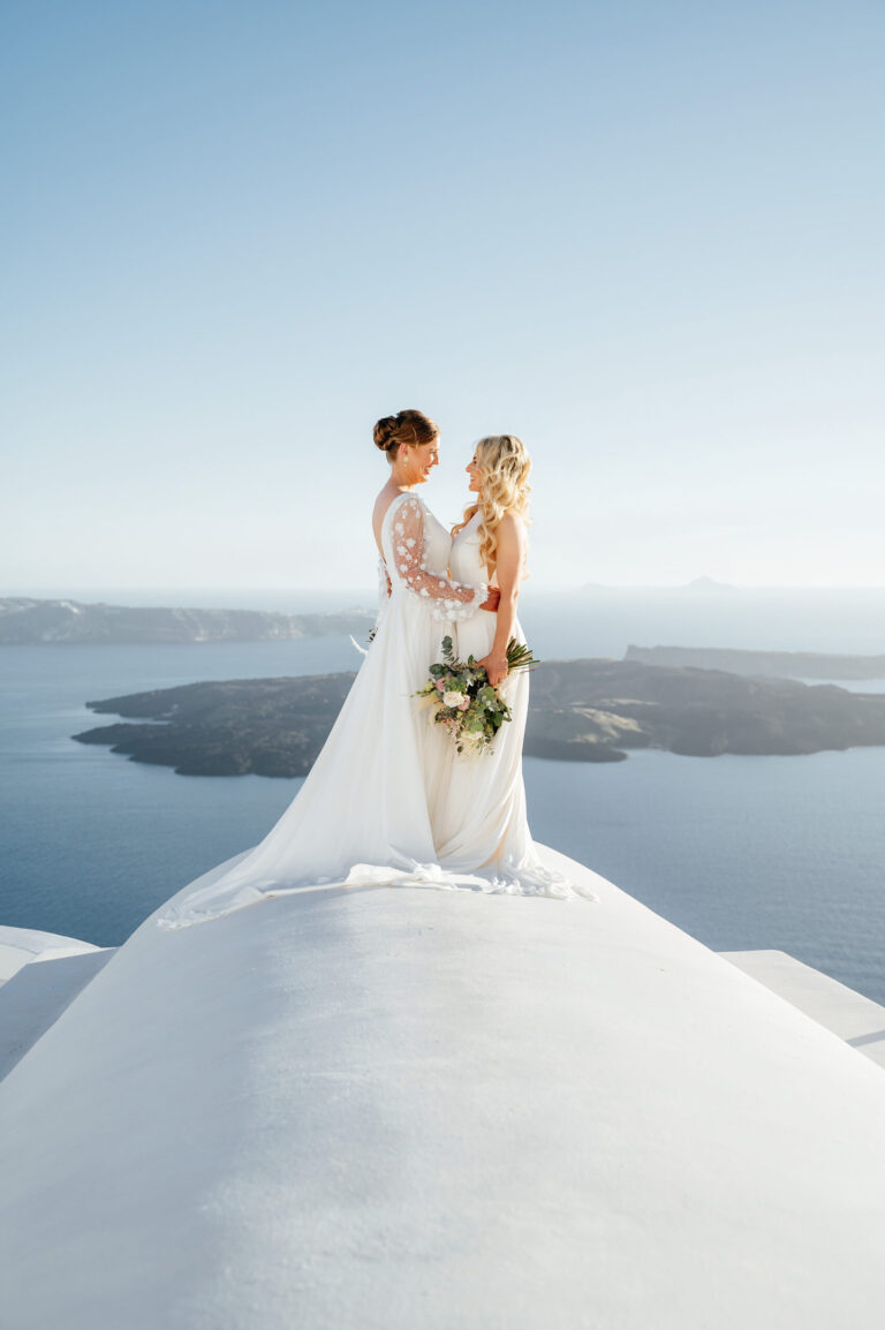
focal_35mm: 44
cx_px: 442
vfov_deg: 44.5
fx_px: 1624
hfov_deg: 30.5
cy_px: 665
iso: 100
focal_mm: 44
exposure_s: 1/800
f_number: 3.5
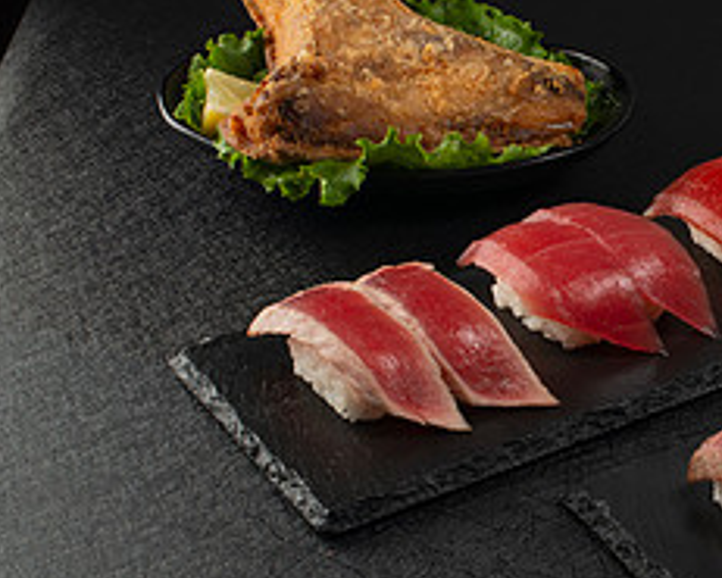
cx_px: 753
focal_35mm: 118
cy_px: 373
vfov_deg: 13.1
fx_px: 2523
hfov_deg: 15.9
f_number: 16
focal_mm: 50
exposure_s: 1/250
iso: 200
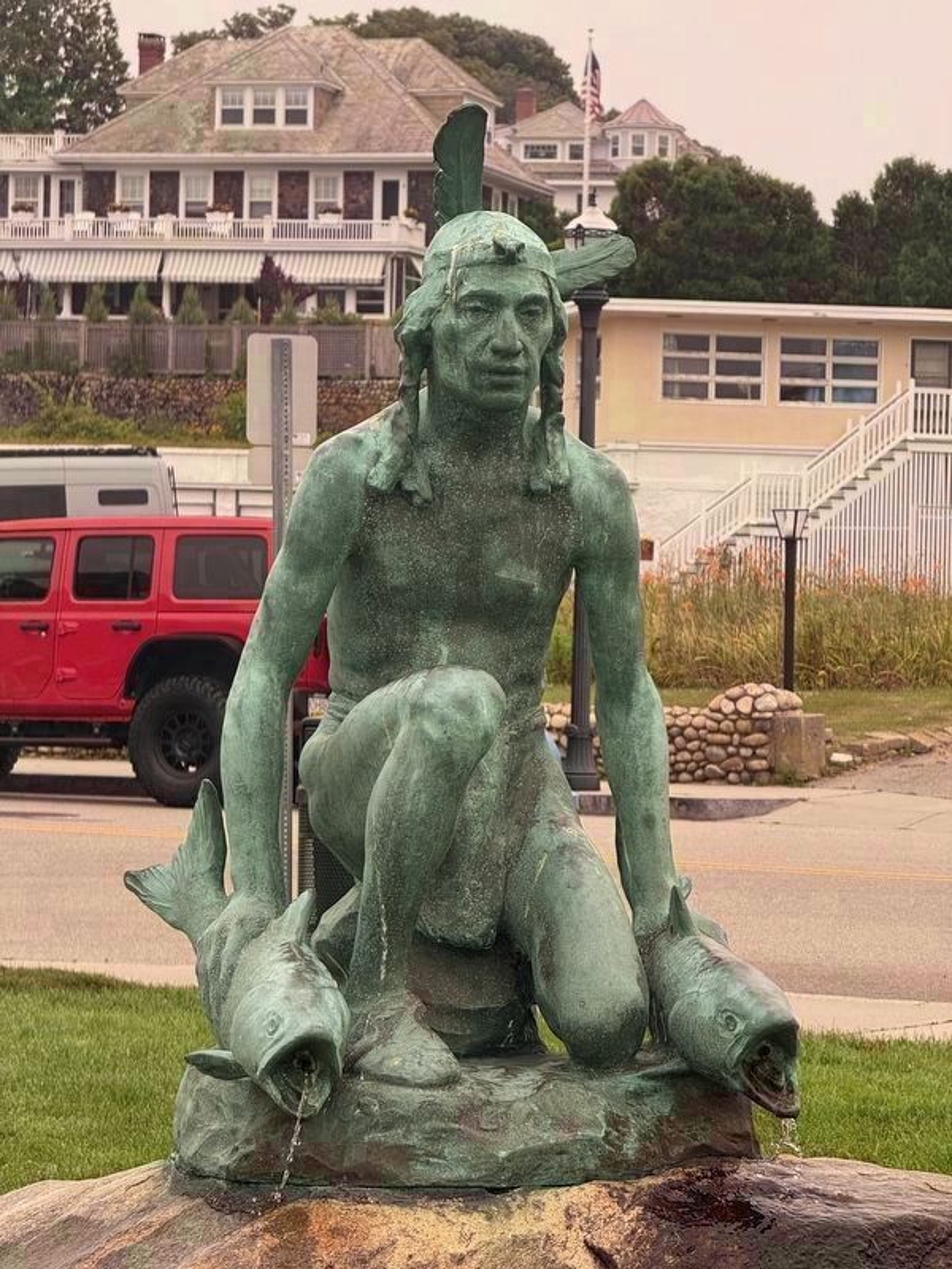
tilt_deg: -0.1
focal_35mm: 120
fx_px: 4400
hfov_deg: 12.3
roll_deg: -0.7
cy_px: 634
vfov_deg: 16.4
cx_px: 476
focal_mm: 15.66
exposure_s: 1/661
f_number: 2.8
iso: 64
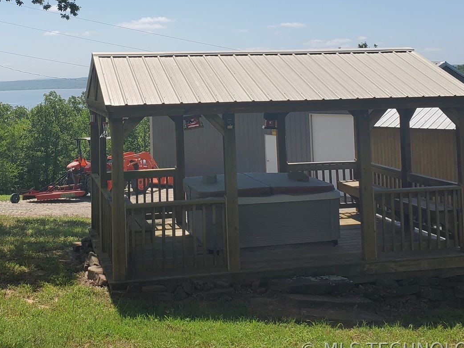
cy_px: 43
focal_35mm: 48
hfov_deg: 39.3
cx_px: 160
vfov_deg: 29.2
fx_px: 643
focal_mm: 4.3
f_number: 2.4
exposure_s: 1/2252
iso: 50
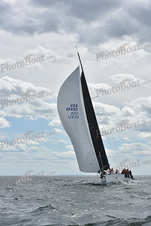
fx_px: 660
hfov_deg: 13.0
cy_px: 113
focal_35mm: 105
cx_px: 76
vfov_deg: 19.5
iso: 320
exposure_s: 1/1000
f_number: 11
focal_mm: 105
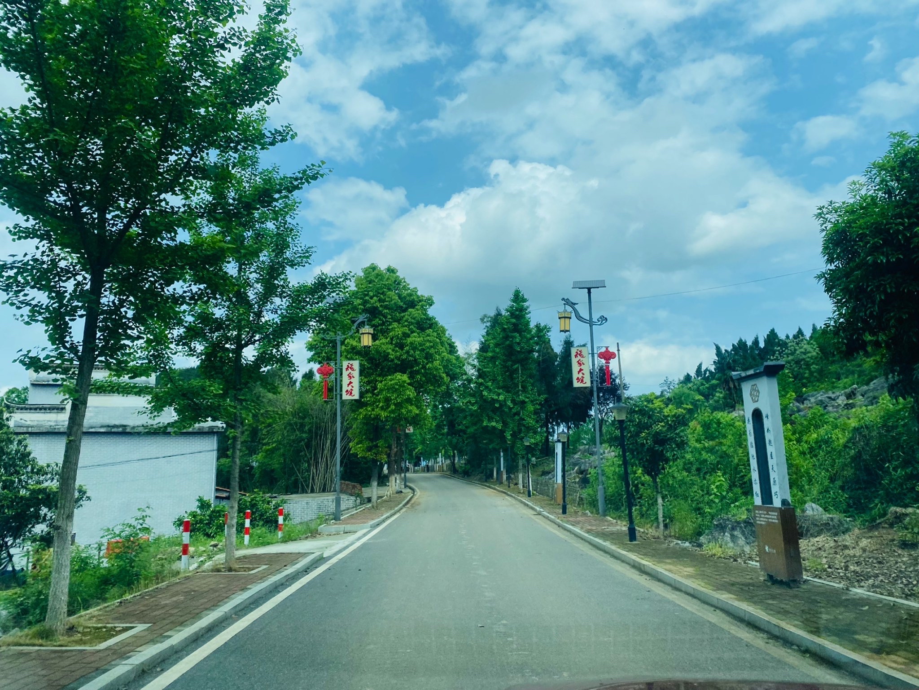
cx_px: 460
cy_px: 345
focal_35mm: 26
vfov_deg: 53.1
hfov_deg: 67.3
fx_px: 690
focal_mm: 4.25
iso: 32
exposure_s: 1/2222
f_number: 1.8
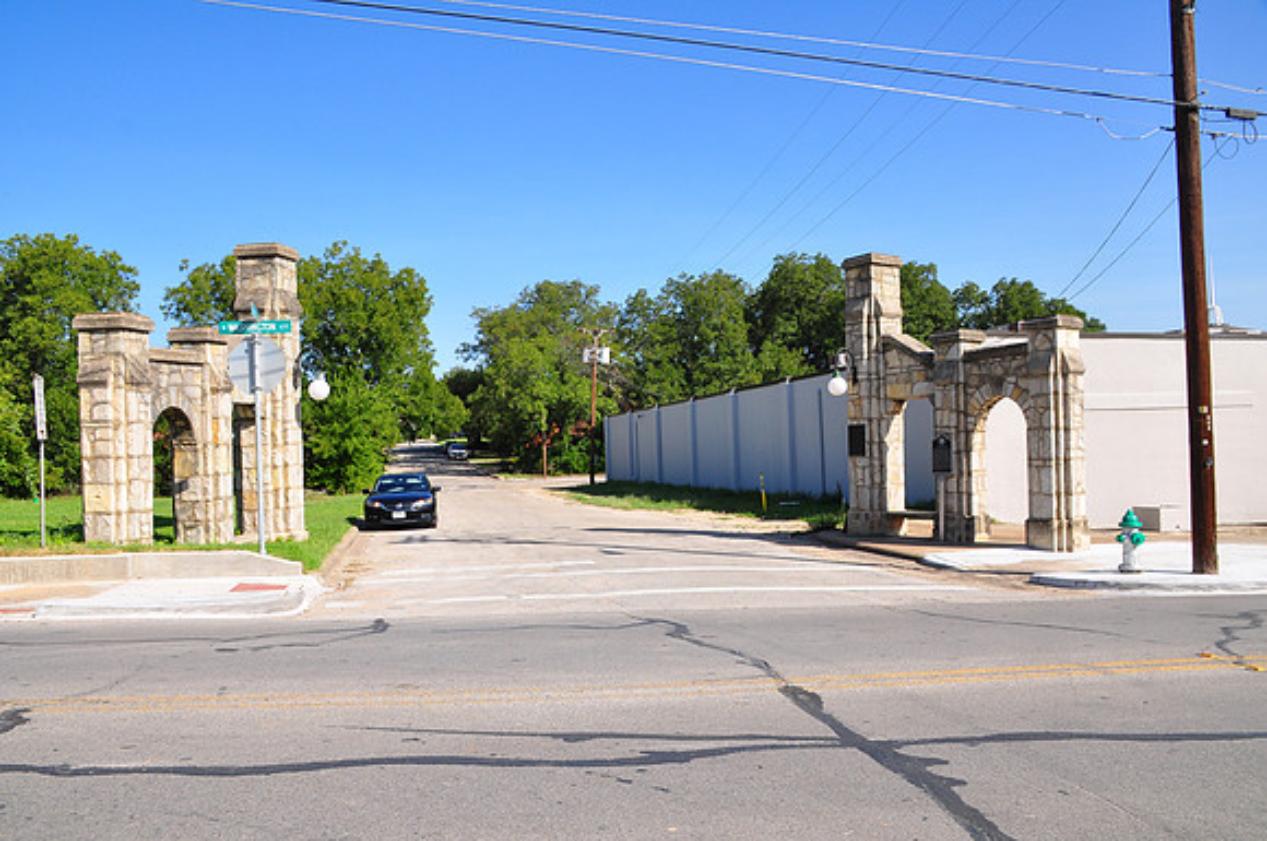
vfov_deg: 47.8
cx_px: 634
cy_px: 420
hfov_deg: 67.5
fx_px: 949
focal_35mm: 27
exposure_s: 1/160
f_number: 13
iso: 200
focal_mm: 18
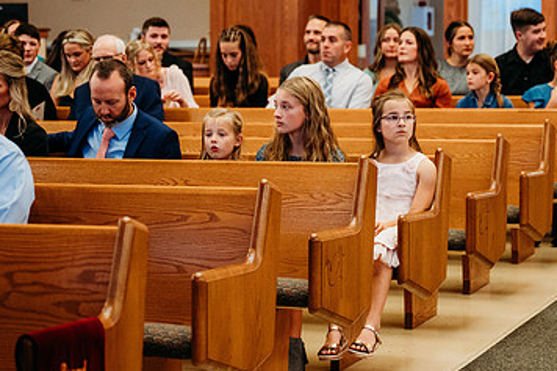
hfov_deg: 17.9
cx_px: 319
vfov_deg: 12.0
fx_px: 1763
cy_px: 178
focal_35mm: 114
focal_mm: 70
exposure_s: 1/200
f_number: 2.8
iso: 1600
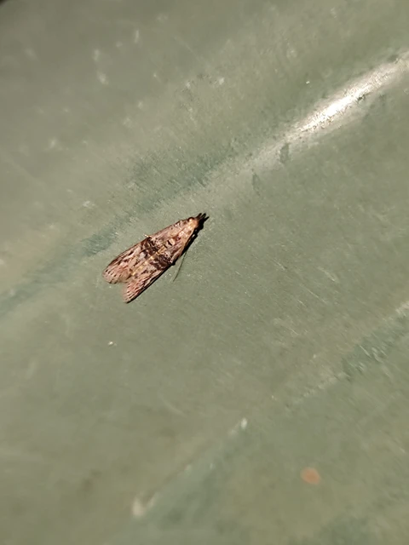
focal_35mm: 24
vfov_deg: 71.6
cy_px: 272
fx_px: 378
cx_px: 204
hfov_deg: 56.8
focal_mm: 5.89
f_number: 1.89
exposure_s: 1/100
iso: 1041
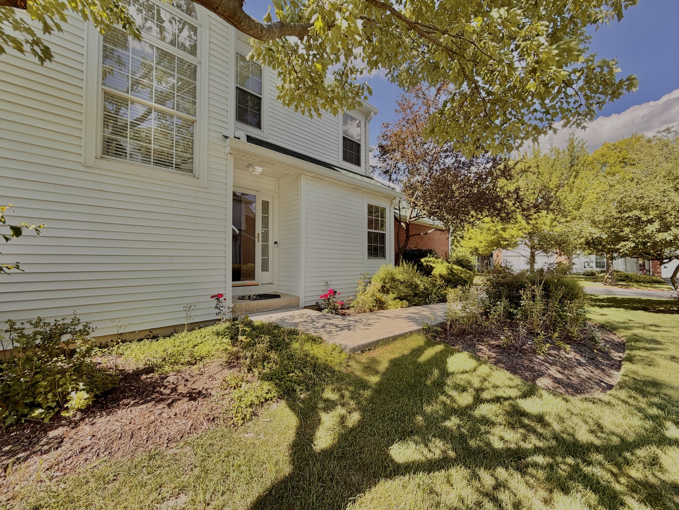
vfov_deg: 85.7
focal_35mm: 14
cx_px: 340
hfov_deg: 102.1
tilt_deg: +1.4
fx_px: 275
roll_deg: +0.5
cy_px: 255
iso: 50
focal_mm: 2.22
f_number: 2.2
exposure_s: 1/502
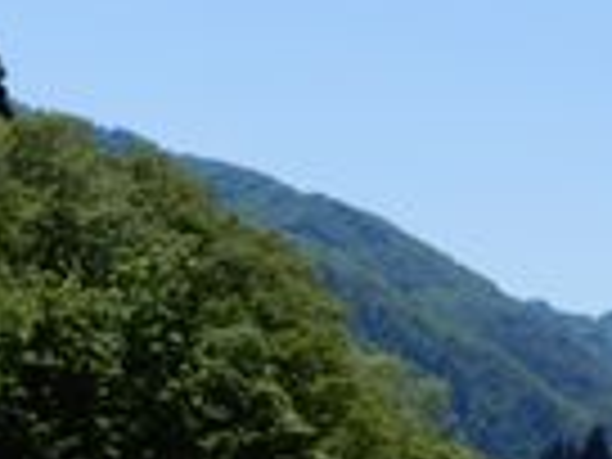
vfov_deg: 7.5
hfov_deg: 10.0
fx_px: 3465
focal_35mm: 196
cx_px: 662
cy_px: 547
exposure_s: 1/800
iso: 80
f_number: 4
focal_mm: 6.8
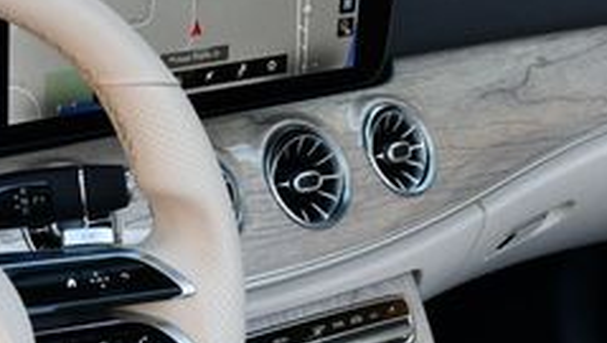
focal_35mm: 101
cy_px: 285
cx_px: 18
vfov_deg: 12.0
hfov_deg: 20.5
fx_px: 1627
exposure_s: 1/250
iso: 400
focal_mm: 18
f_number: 4.5
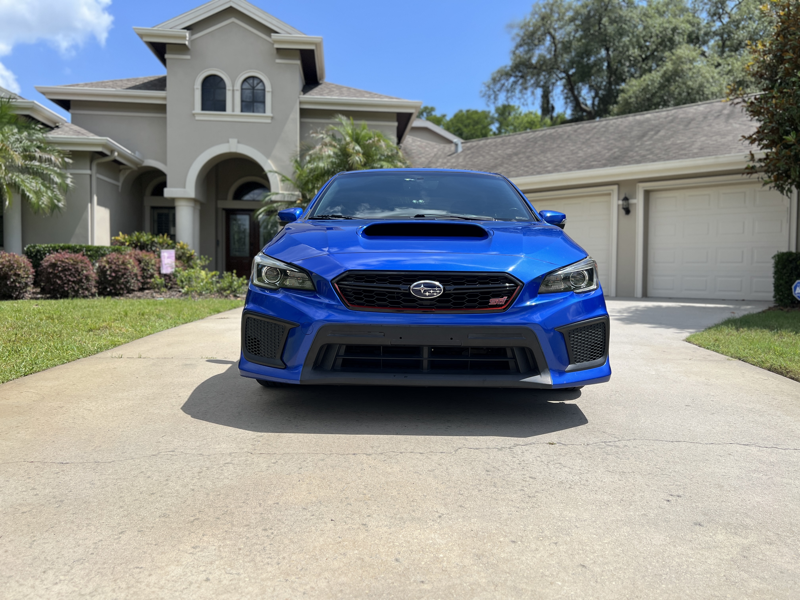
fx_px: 601
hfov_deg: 67.3
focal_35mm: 26
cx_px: 400
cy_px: 300
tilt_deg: -2.3
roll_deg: -0.4
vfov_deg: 53.1
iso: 50
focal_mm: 5.7
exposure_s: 1/4444
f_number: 1.5
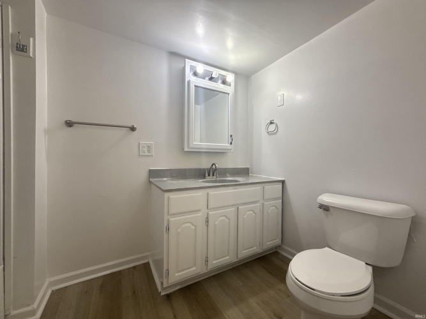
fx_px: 172
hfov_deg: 102.1
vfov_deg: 85.7
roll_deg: +0.3
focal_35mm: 14
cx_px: 213
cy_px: 160
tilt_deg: -1.1
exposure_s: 1/120
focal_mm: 2.22
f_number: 2.2
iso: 125
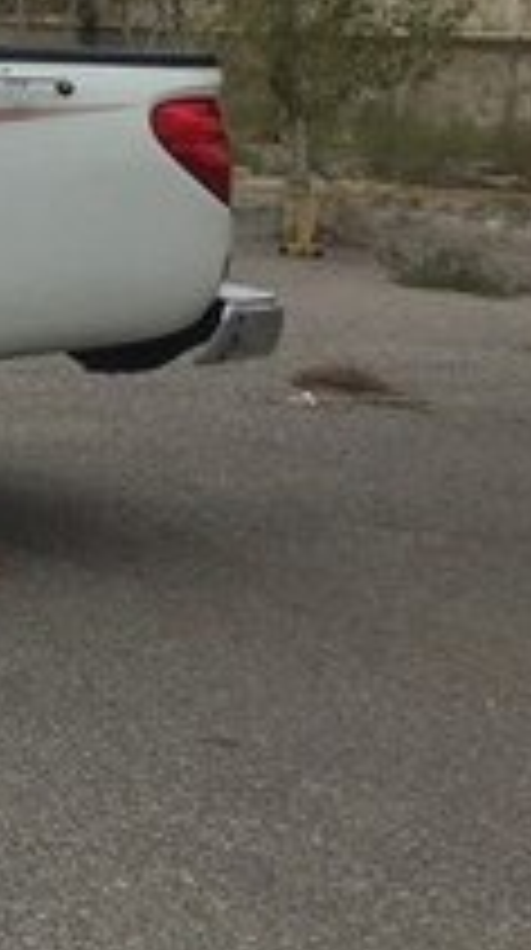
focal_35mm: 99
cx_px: -842
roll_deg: -3.5
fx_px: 2489
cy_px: 241
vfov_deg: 21.4
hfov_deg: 10.2
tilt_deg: -3.1
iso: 32
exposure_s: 1/628
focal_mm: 4.15
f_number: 2.2
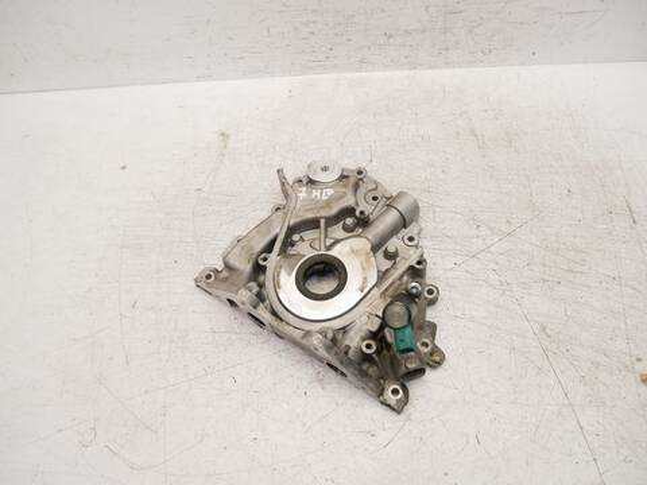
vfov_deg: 56.8
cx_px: 324
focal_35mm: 24
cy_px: 242
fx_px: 449
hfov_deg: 71.6
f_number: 3.5
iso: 250
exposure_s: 1/60
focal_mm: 12
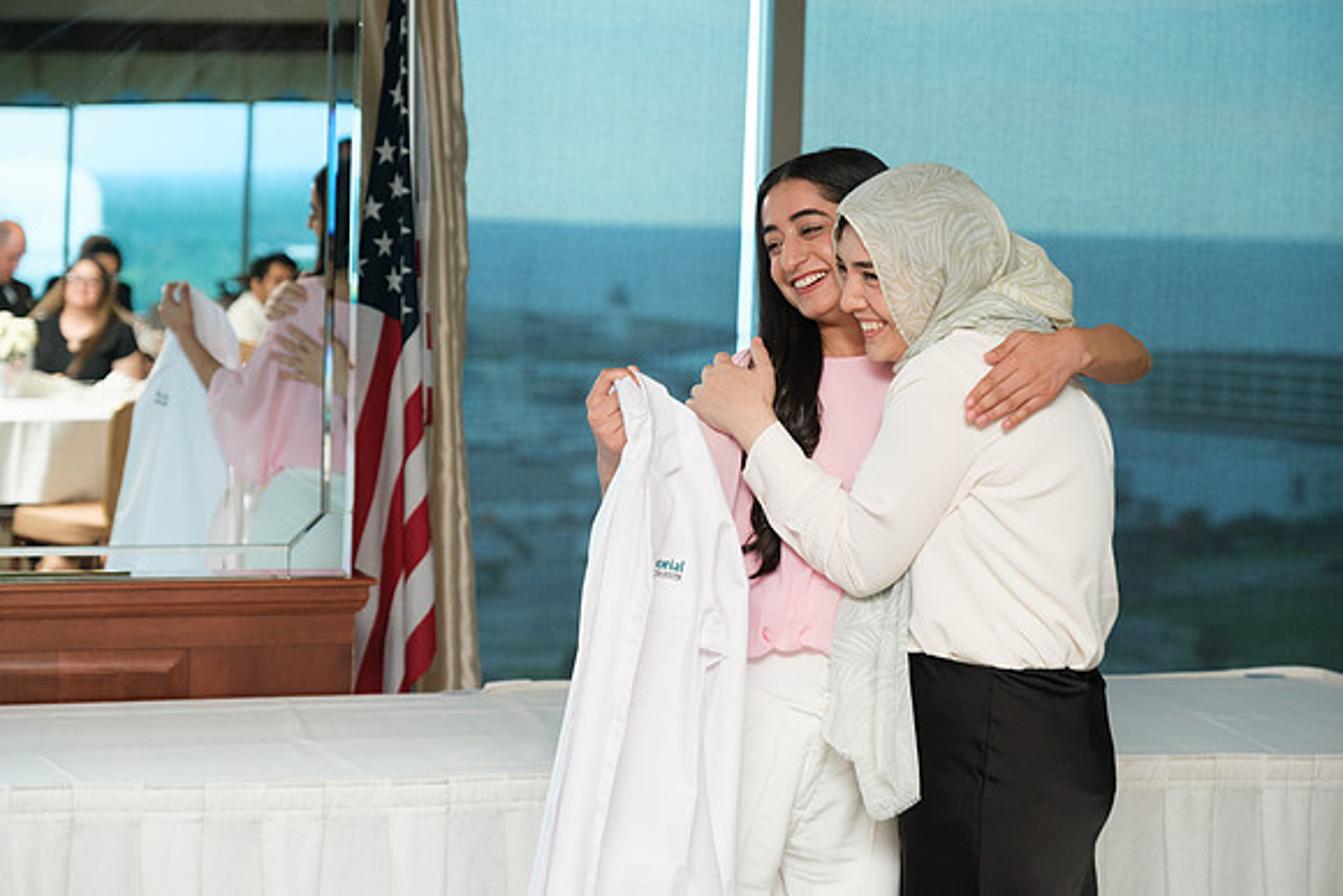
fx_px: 3022
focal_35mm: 81
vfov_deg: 16.9
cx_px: 672
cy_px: 448
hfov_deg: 25.1
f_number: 2.8
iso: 640
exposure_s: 1/125
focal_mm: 53.3
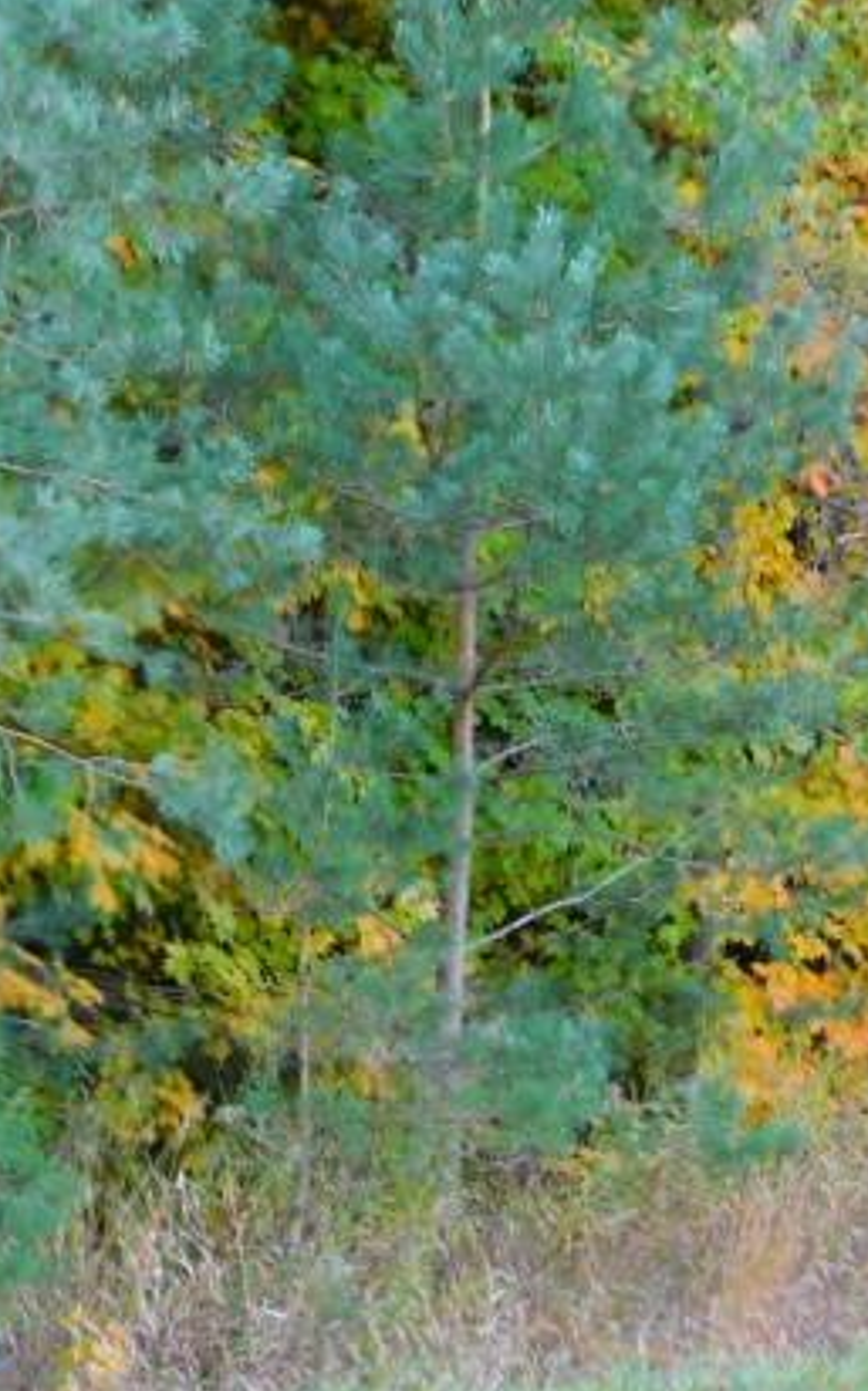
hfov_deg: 11.1
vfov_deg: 17.8
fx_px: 4435
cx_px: 773
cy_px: 723
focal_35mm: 117
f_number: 4.3
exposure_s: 1/20
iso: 400
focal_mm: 12.6
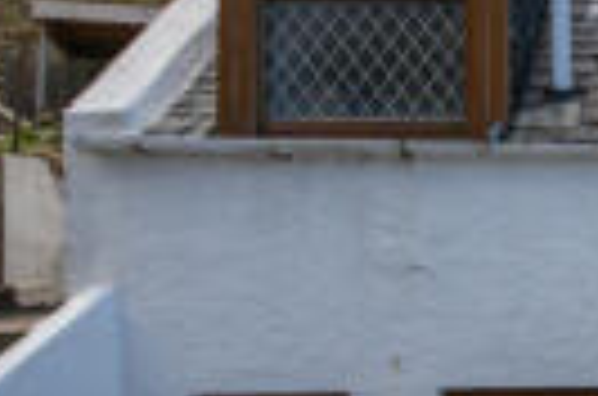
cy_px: 259
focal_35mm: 43
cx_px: 859
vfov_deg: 30.8
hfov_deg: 30.2
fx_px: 713
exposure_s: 1/500
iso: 400
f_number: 8
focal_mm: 12
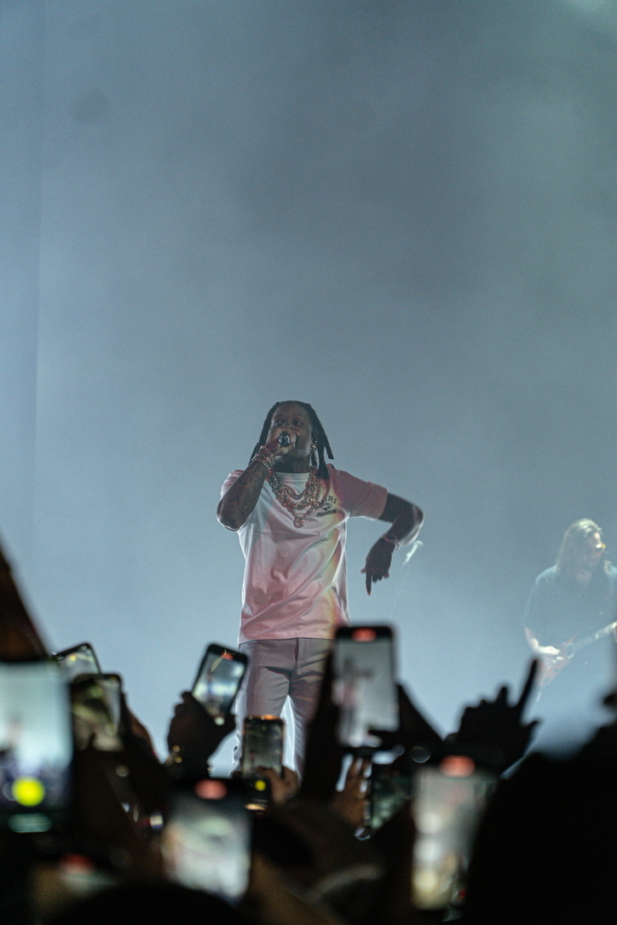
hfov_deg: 8.7
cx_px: 308
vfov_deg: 13.0
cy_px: 462
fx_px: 4049
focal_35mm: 158
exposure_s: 1/125
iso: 640
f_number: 4
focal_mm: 105
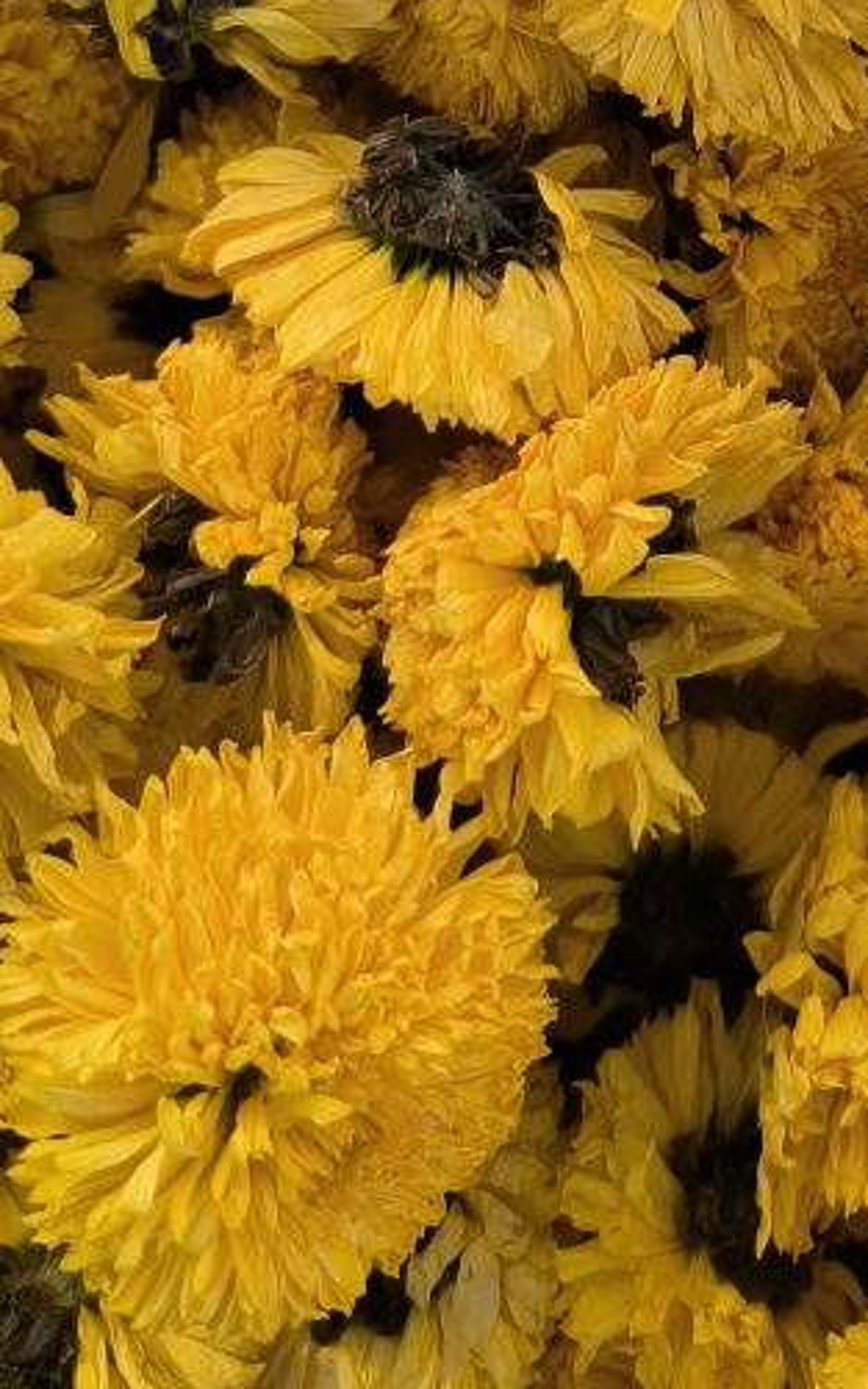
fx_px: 2309
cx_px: 887
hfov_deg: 20.5
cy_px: -82
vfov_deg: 30.5
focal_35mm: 61
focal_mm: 5.52
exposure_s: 1/261
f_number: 1.9
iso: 100
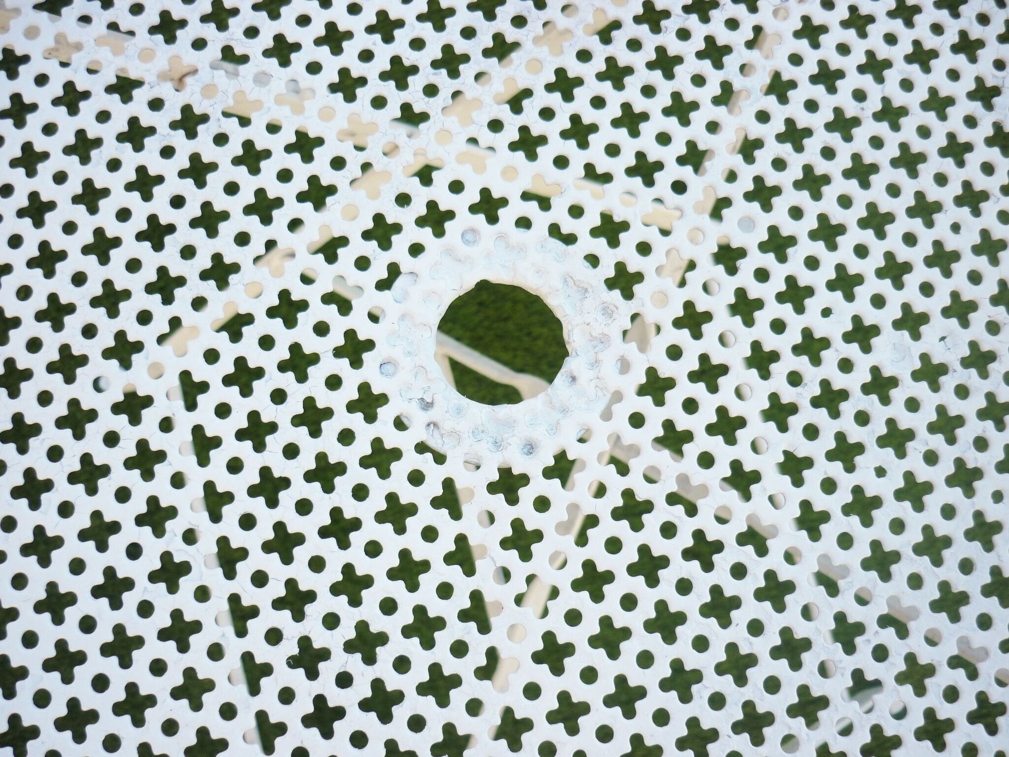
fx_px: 962
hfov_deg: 55.4
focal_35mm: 33
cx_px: 504
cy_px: 378
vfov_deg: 42.9
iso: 80
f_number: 2.8
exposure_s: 1/640
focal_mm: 5.5
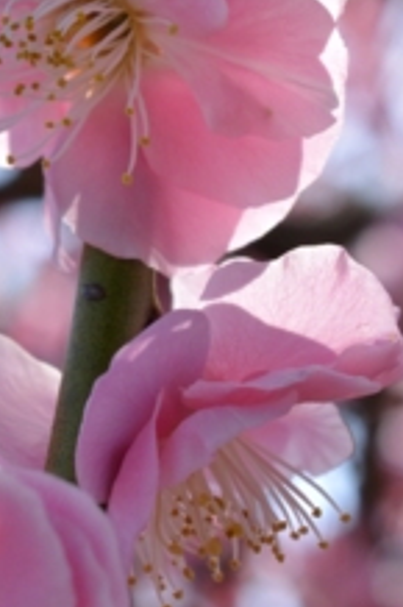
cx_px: 33
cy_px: 14
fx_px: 2775
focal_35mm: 165
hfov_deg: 8.3
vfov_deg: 12.3
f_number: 10
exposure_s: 1/400
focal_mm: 40
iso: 400
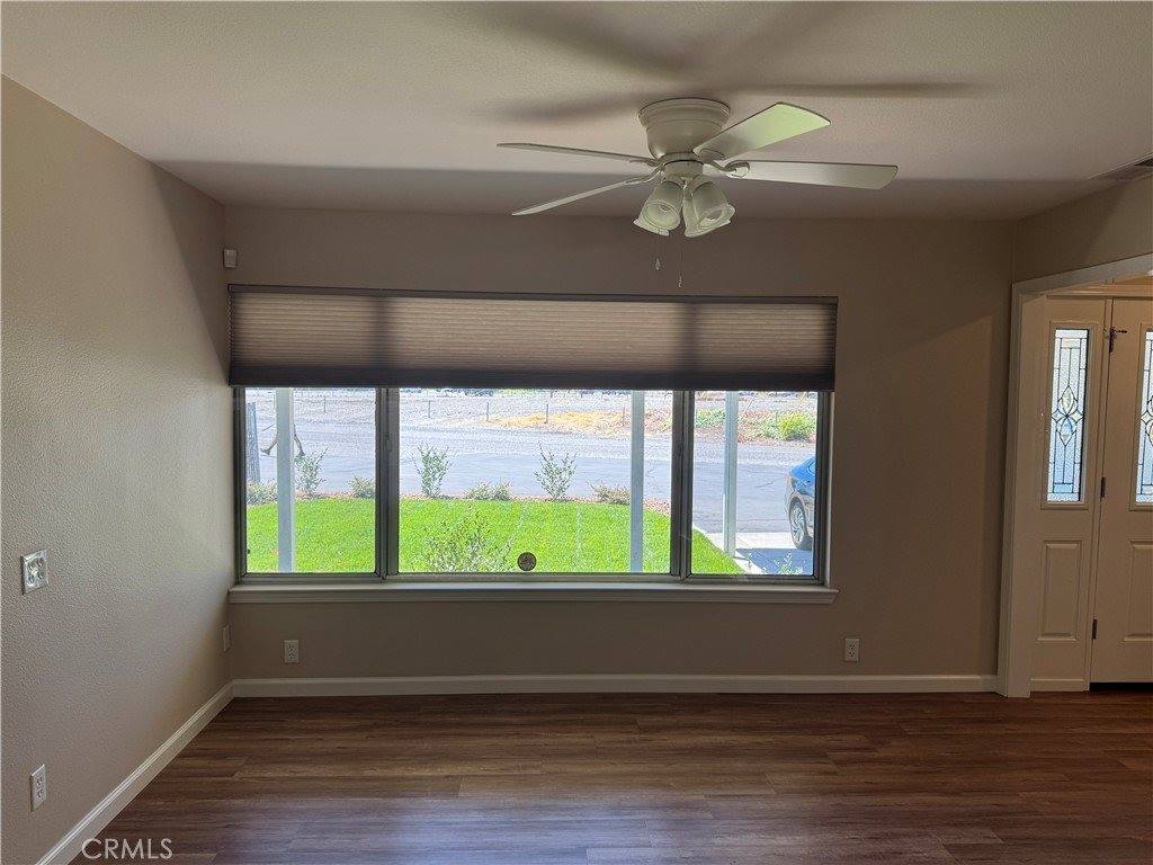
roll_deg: -1.2
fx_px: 799
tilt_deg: -4.3
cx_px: 576
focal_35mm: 24
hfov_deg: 71.6
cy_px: 432
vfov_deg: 56.8
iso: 80
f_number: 1.78
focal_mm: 6.76
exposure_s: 1/282
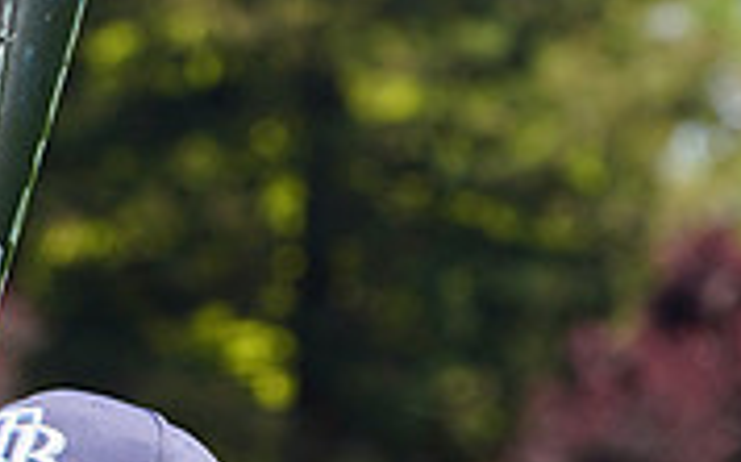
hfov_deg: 3.6
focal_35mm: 588
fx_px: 11867
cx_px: 87
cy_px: 770
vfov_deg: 2.2
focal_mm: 177
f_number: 9
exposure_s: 1/160
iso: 100
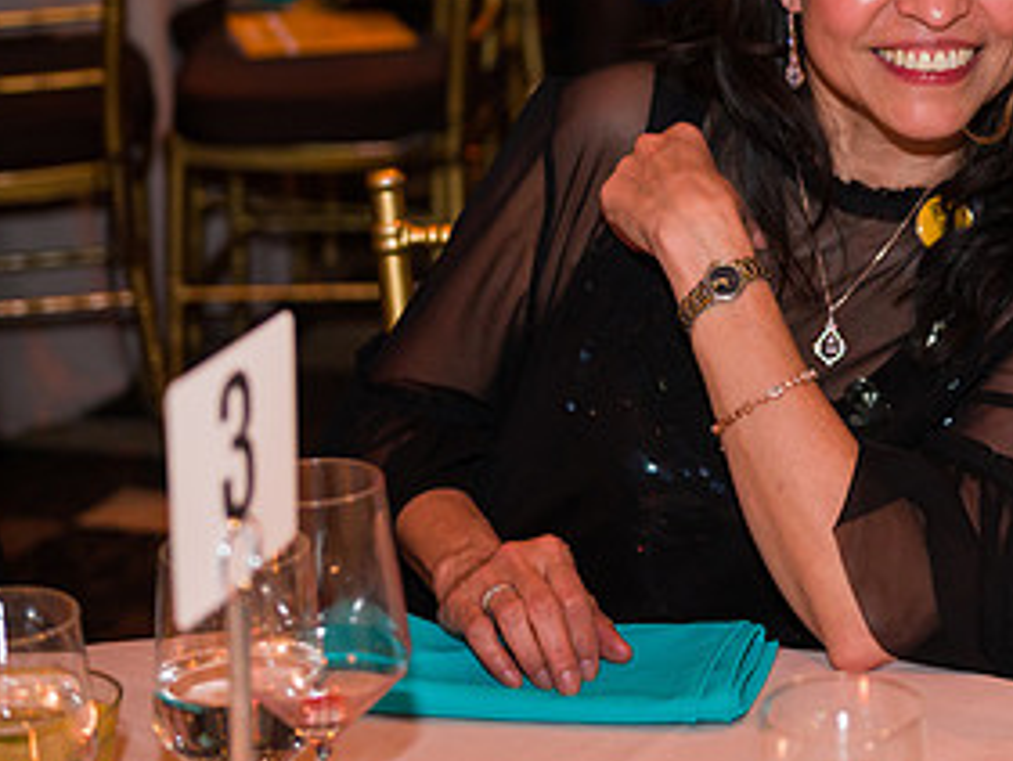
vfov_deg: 13.3
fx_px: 3250
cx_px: 1020
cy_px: 97
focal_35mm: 111
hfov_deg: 17.3
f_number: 4
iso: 1600
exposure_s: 1/200
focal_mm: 56
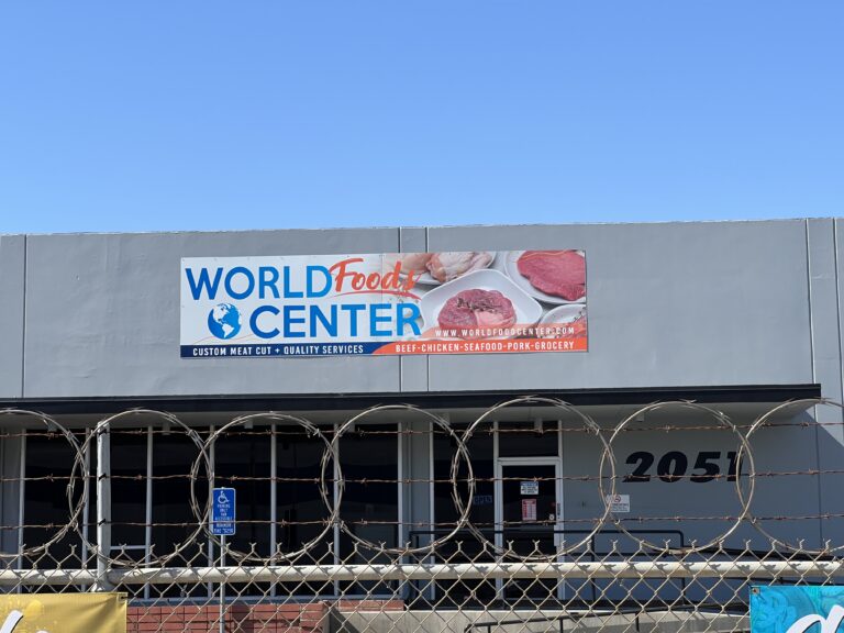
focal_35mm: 77
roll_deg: -0.2
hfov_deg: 25.3
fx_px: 1877
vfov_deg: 19.1
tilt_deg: +8.1
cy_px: 316
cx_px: 422
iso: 32
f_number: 2.8
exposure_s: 1/576
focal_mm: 9
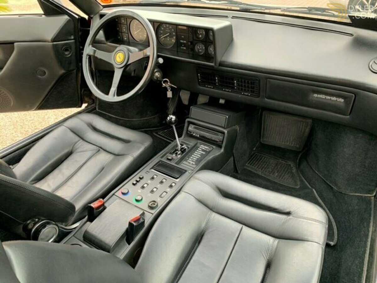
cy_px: 142
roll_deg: +0.5
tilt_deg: -30.9
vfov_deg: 53.1
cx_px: 188
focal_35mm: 26
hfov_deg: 67.3
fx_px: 283
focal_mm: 4.25
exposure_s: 1/67
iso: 100
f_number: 1.8
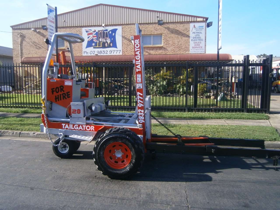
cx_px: 140
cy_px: 105
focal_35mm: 26
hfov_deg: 67.3
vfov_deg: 53.1
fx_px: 210
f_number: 8
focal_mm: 4.7
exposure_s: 1/80
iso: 80
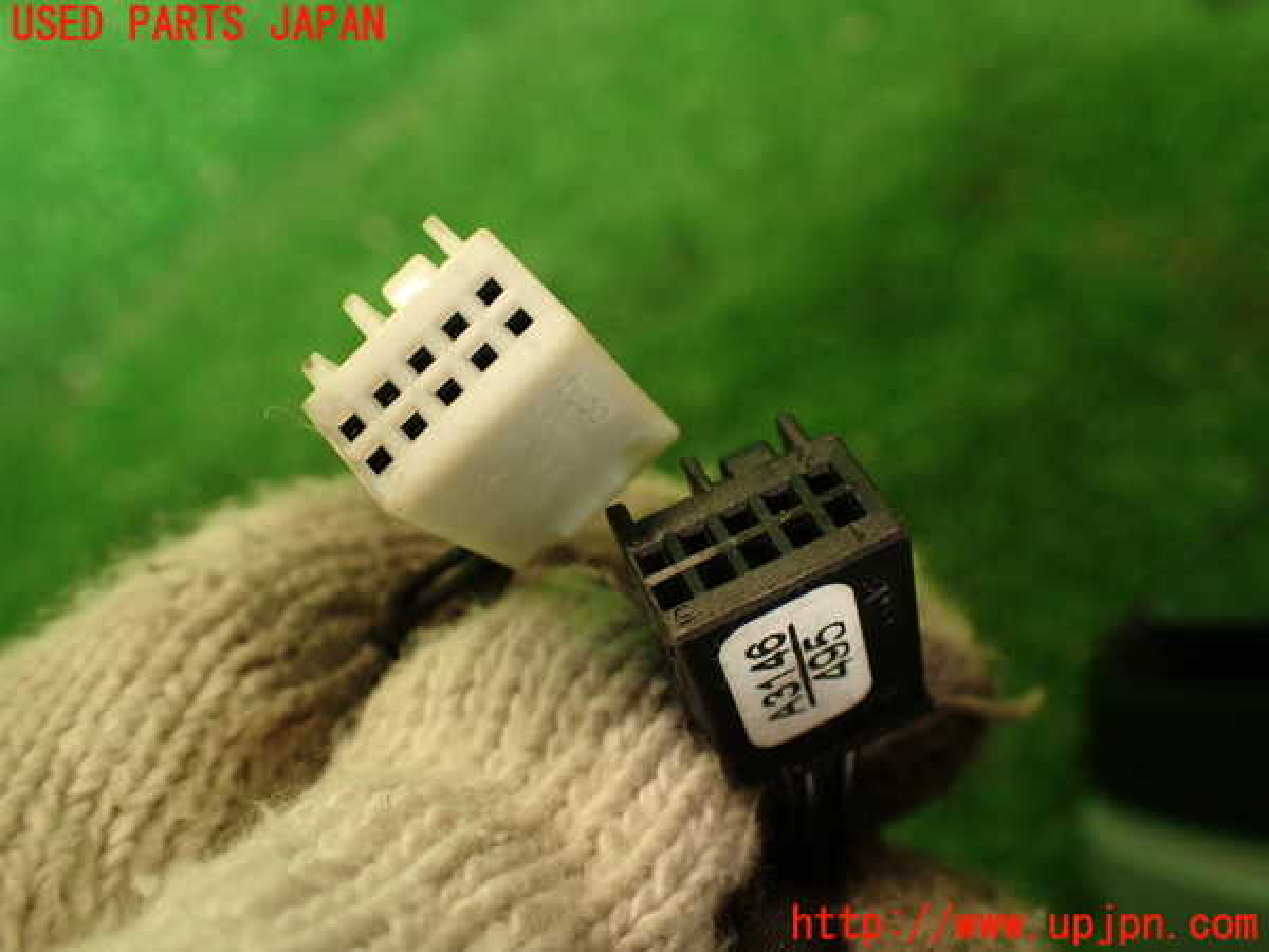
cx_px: 634
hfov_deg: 56.8
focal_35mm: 32
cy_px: 476
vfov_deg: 44.2
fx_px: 1173
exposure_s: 1/50
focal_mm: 5.79
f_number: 2.4
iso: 200
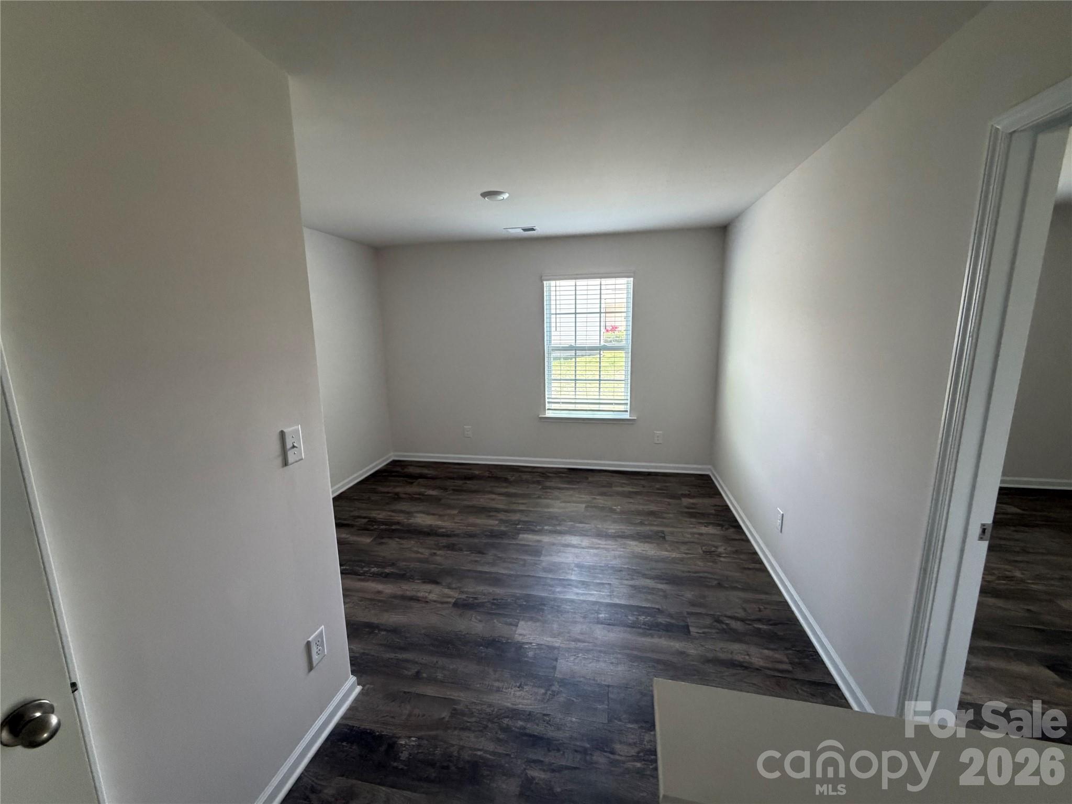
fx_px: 434
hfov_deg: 102.1
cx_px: 536
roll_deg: +0.8
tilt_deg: -9.1
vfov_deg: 85.7
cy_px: 402
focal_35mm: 14
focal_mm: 2.22
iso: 320
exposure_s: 1/79
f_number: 2.2
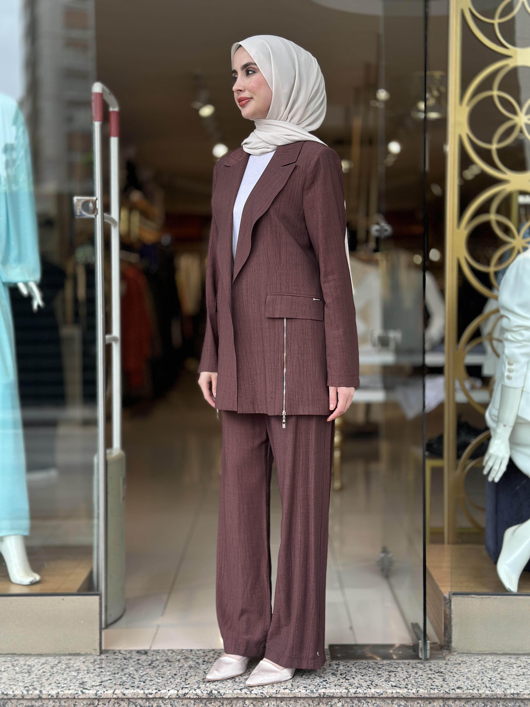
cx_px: 265
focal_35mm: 48
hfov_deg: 30.3
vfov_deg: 39.7
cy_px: 354
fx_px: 980
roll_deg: -0.6
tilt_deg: -2.8
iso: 80
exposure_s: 1/444
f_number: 1.78
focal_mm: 6.86
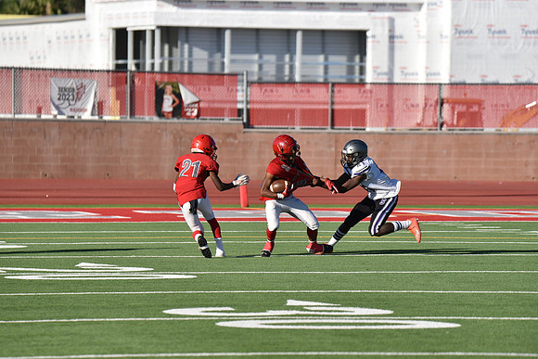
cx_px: 269
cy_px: 180
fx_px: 3886
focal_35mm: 260
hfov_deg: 7.9
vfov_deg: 5.3
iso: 640
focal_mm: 260
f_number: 5.6
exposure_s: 1/4000
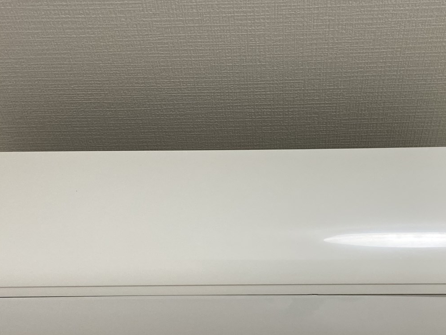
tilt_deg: +39.9
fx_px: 644
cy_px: 210
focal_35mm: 50
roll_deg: -2.3
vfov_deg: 29.0
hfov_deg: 38.1
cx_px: 252
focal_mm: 4.25
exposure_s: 1/104
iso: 125
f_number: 1.8
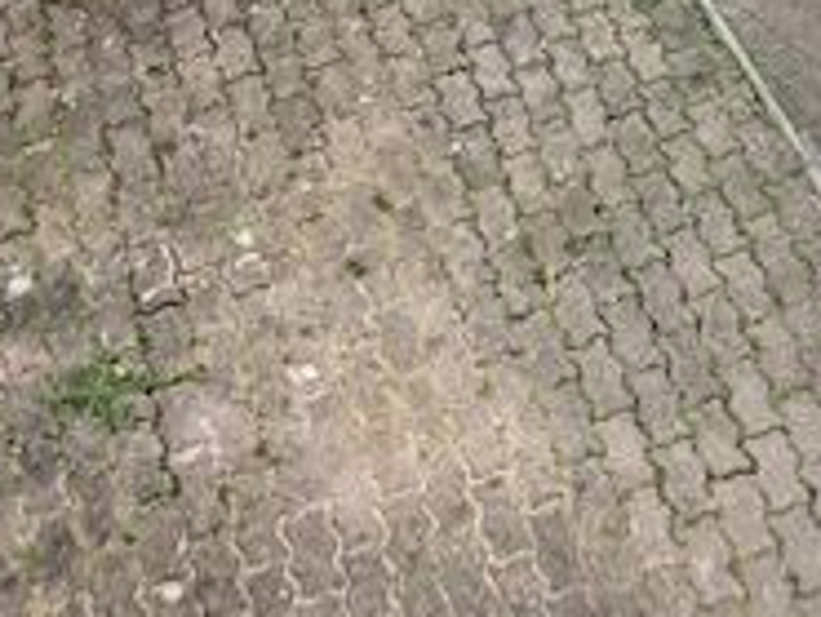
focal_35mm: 97
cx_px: 413
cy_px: -377
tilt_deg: -30.6
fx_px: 2302
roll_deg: +0.7
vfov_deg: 14.0
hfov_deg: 20.2
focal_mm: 3.99
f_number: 1.8
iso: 20
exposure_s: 1/332
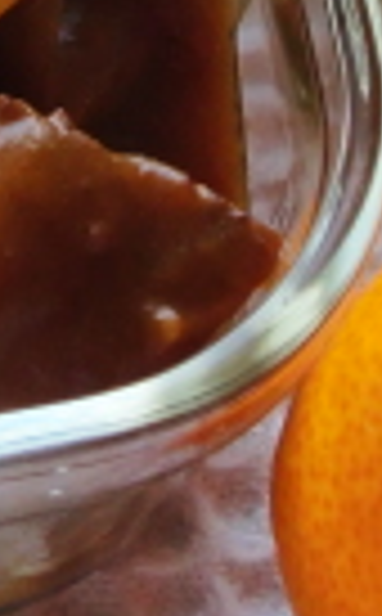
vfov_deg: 7.6
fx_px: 4571
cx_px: -67
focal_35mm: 273
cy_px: -108
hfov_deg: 4.8
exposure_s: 1/80
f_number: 3.6
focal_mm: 9.8
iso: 200
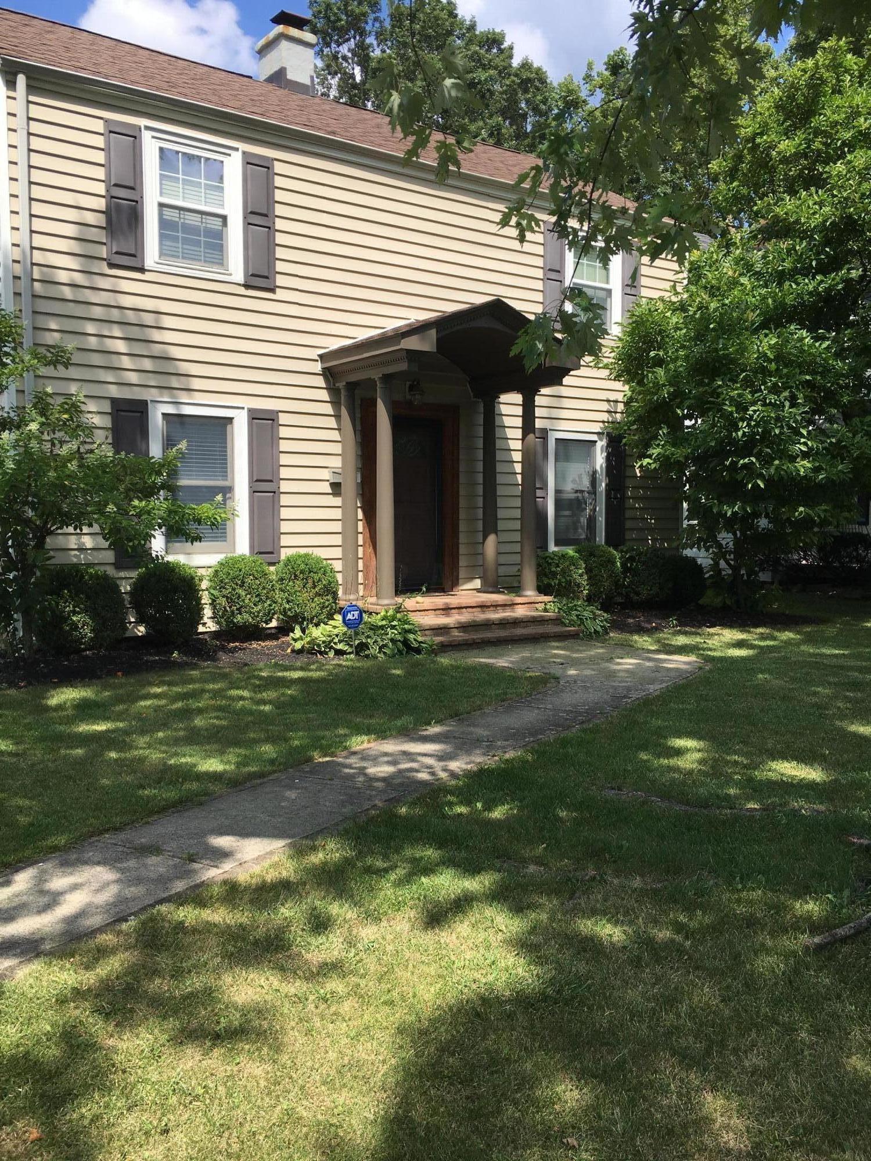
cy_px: 580
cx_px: 436
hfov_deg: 48.2
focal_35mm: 29
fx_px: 973
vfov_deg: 61.7
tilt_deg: -3.5
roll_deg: -0.5
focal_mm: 4.15
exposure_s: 1/1083
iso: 25
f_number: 2.2
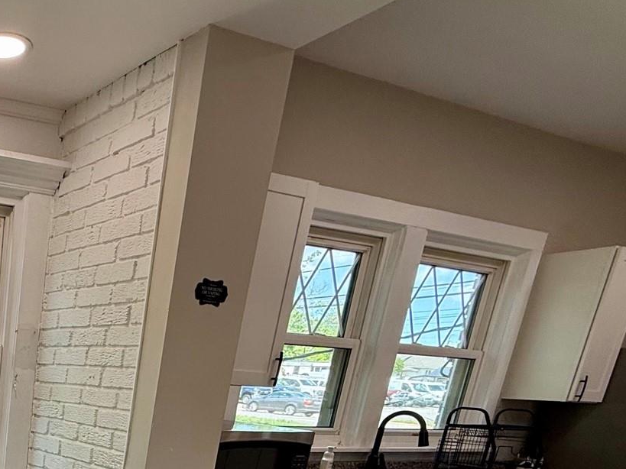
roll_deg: -2.9
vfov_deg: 33.5
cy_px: 555
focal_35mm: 35
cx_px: -70
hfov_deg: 41.4
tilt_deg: -17.2
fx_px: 633
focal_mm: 2.22
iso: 64
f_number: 2.2
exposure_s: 1/120
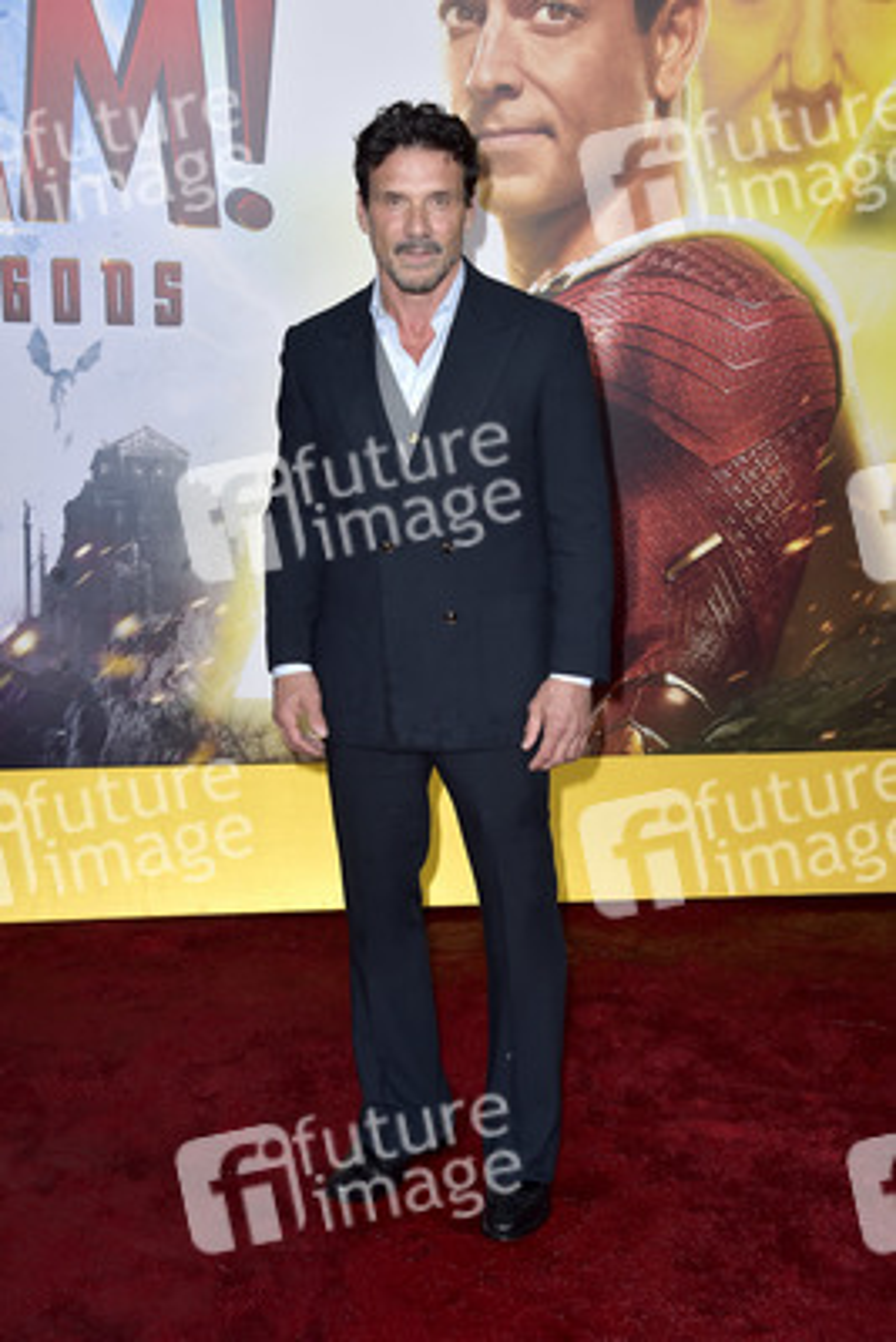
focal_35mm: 48
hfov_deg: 28.1
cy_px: 671
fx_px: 1790
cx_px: 448
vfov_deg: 41.1
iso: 400
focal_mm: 48
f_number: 6.3
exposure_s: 1/250
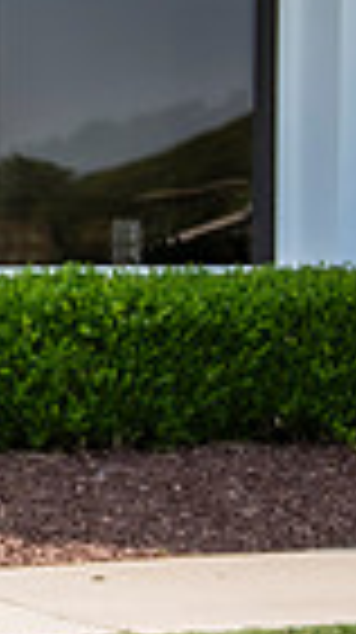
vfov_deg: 11.3
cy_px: 341
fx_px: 3198
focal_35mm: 190
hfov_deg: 5.9
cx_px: -752
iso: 100
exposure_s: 1/800
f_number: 2.8
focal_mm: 42
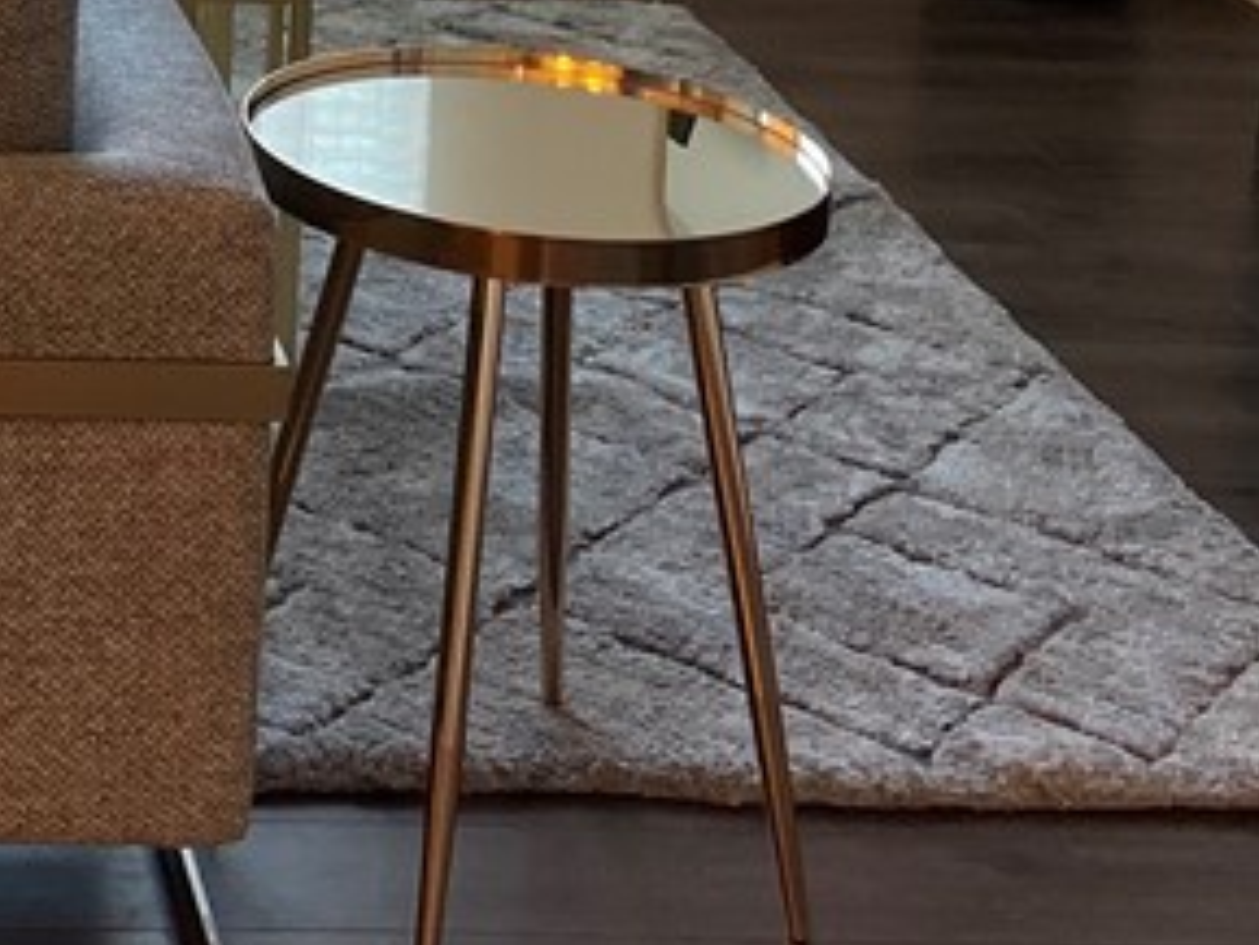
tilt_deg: -8.4
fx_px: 3347
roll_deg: -2.3
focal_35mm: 92
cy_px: -492
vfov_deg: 14.9
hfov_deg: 19.9
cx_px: -266
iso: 100
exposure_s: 1/120
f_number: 1.6
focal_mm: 4.2
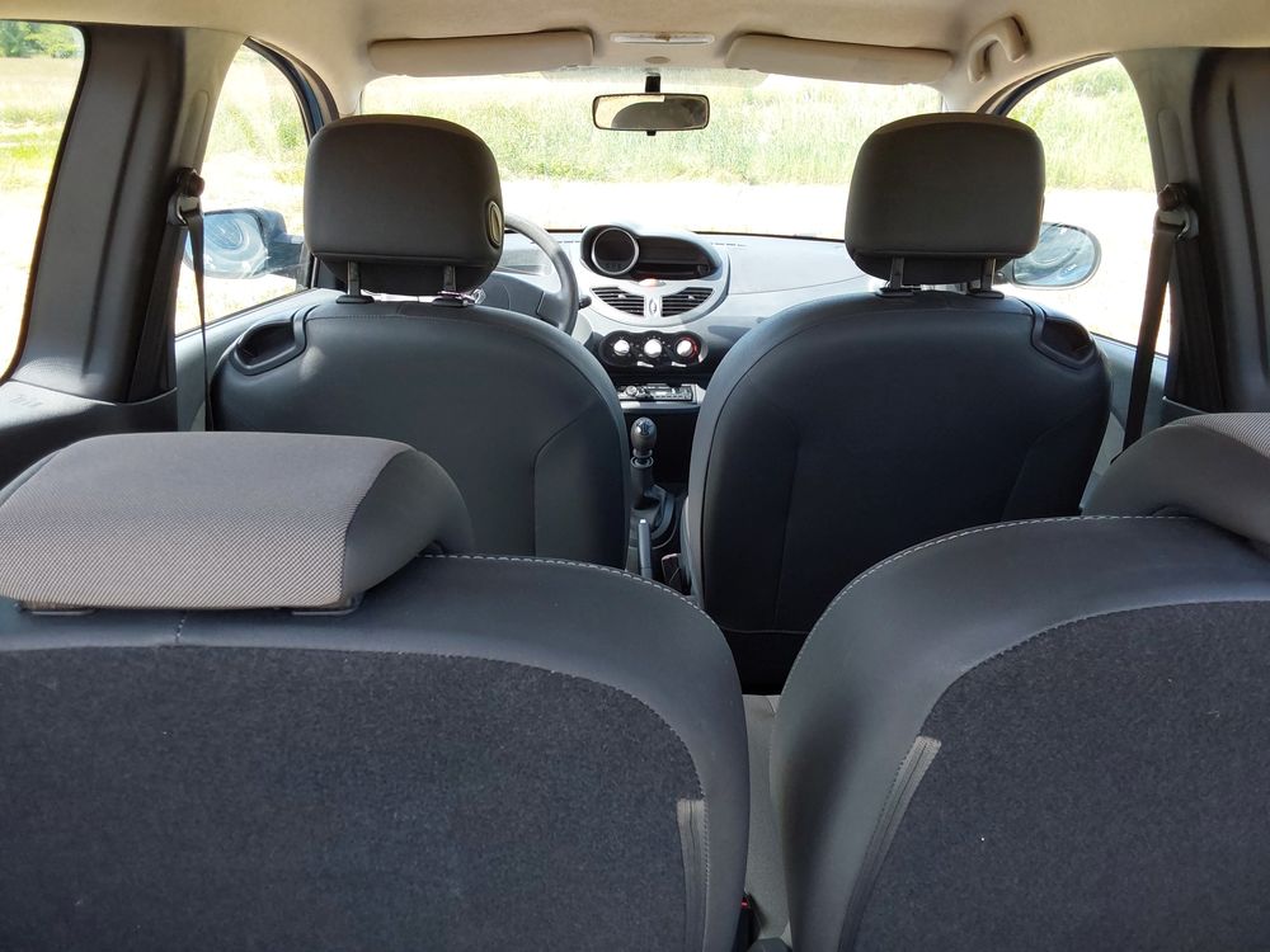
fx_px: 1027
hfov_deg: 63.4
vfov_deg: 49.7
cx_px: 635
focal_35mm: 28
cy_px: 476
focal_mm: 2.91
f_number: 1.9
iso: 50
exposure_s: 1/190
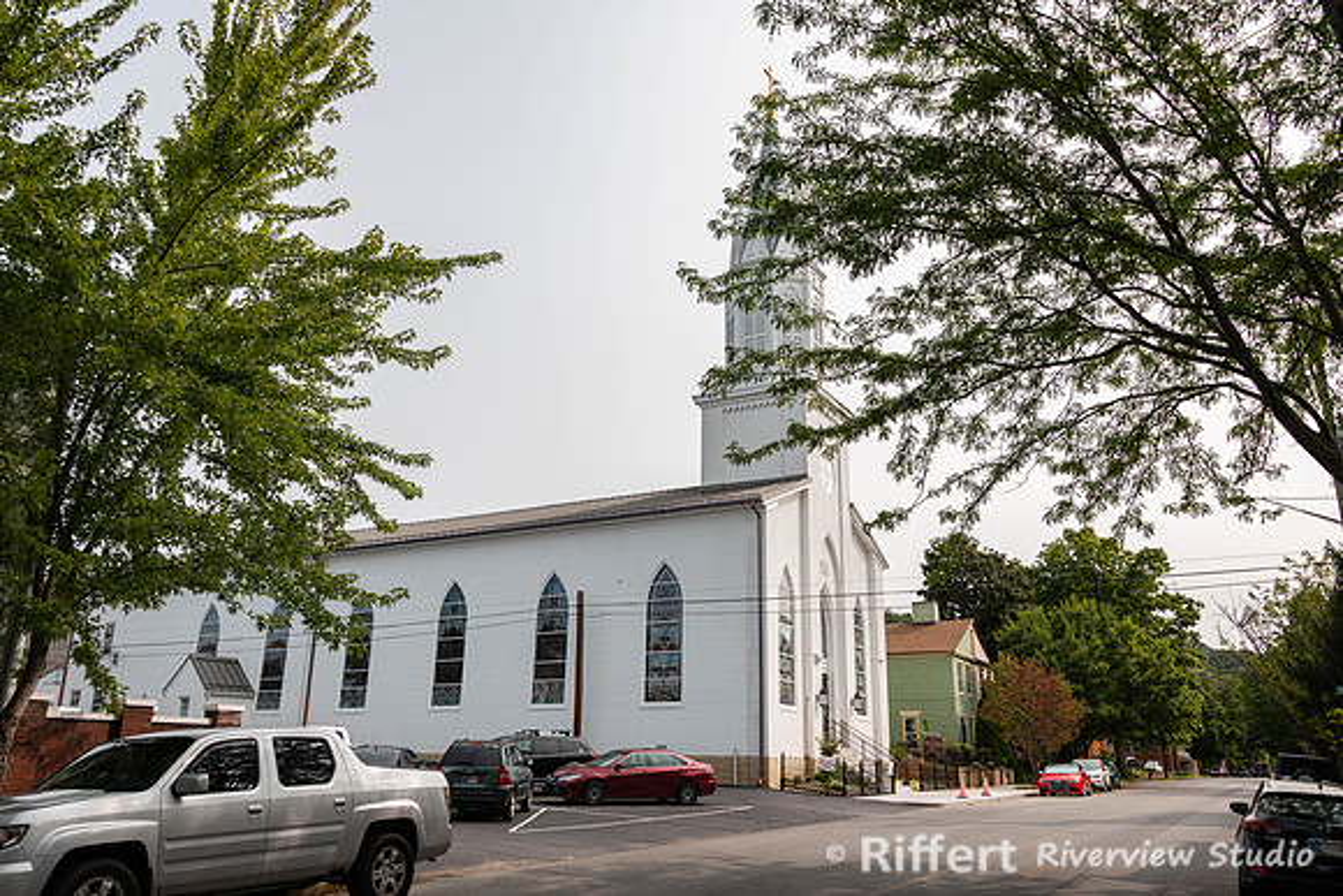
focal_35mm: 28
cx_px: 672
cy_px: 448
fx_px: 1045
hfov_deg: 65.5
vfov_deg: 46.4
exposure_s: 1/125
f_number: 8
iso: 64
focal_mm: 28
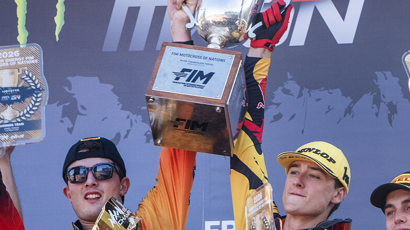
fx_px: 3935
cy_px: 435
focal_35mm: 362
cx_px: 246
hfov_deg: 6.0
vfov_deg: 3.3
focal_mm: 150
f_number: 3.5
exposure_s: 1/1000
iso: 250
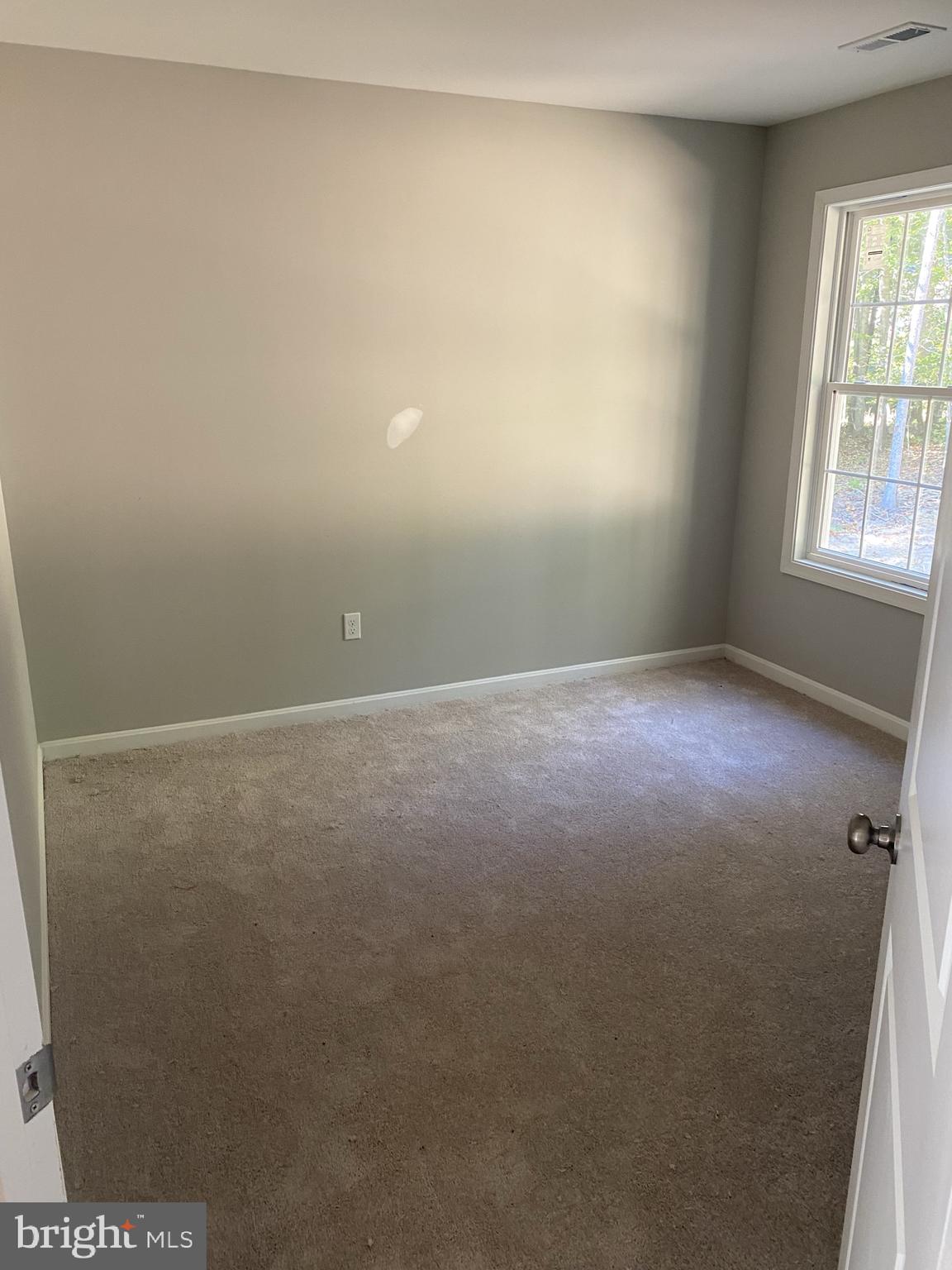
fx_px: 953
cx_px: 476
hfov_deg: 53.1
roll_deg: -0.1
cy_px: 635
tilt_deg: -17.0
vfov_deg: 67.3
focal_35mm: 26
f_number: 1.8
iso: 160
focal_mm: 4.25
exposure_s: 1/60
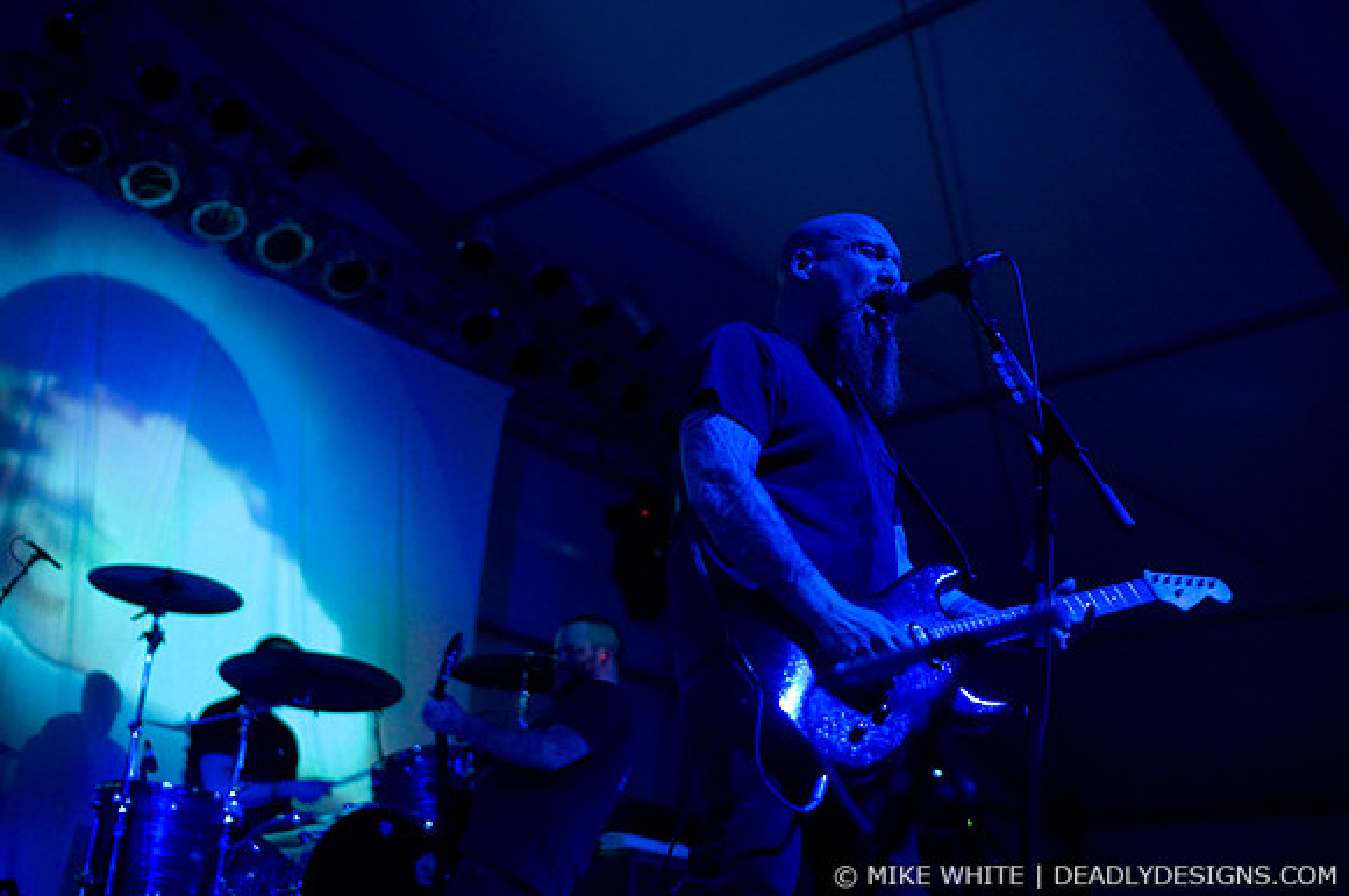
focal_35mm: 45
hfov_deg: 43.7
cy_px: 448
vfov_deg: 29.8
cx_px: 674
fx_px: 1684
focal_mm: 30
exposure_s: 1/60
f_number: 1.4
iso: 1000
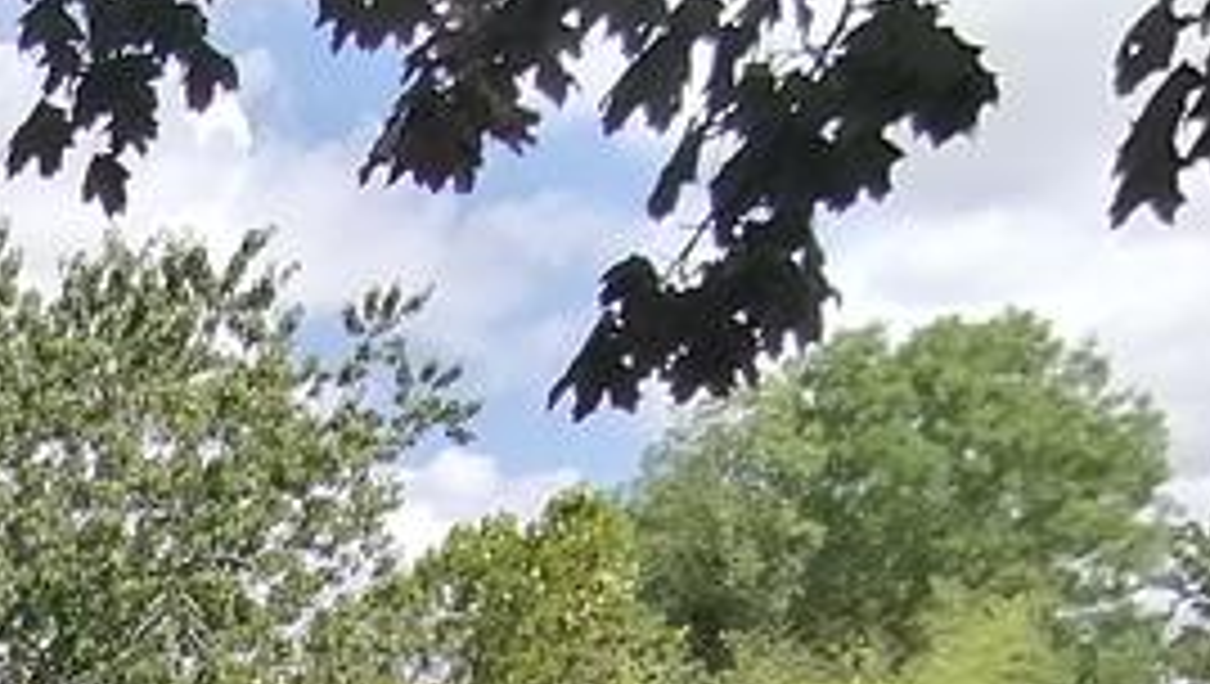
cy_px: 1328
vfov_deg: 16.9
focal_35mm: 55
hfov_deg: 28.5
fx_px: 1767
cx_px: -486
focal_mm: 2.7
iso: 50
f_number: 2.4
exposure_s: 1/820
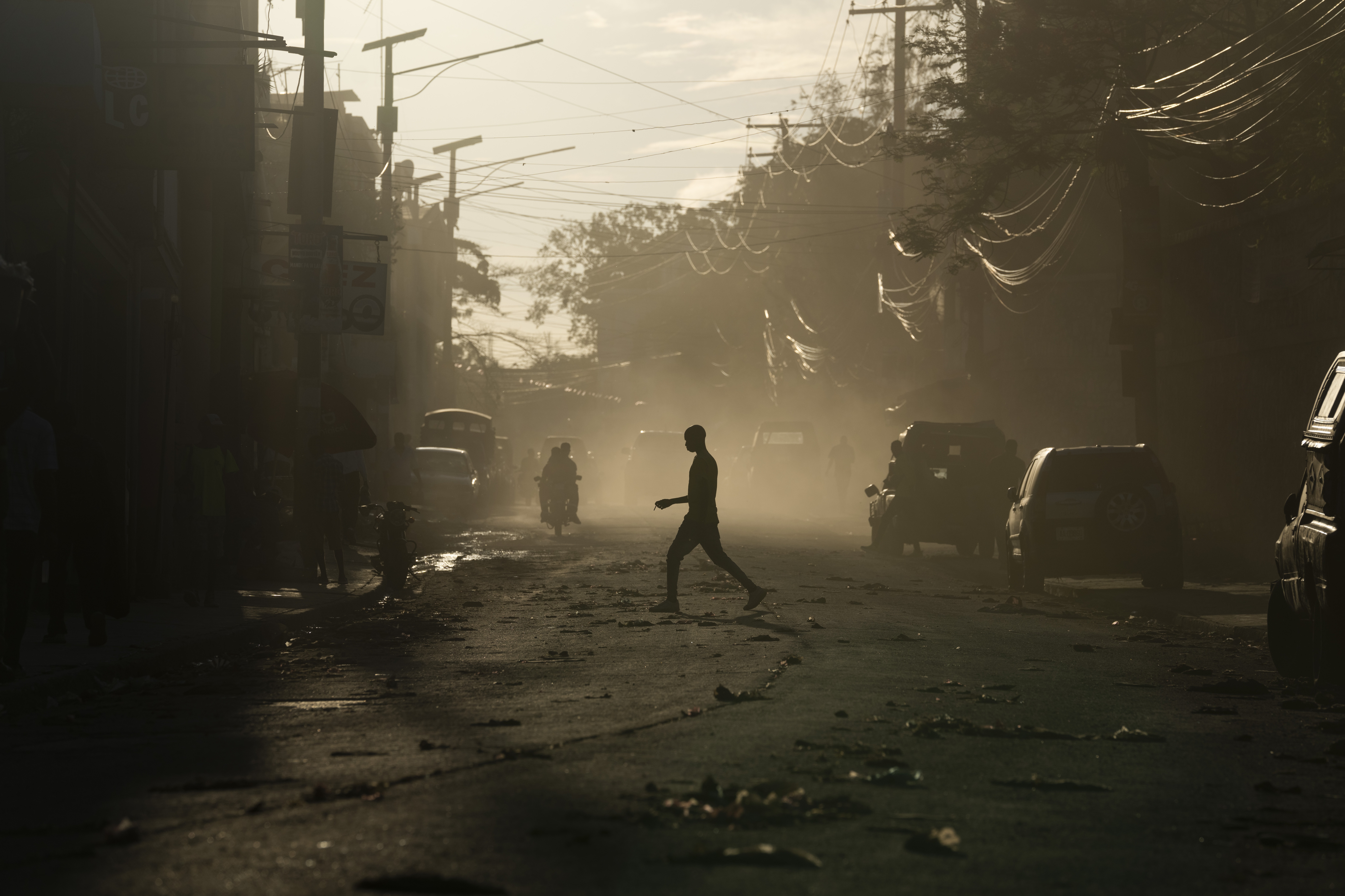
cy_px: 448
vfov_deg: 6.9
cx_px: 672
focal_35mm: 200
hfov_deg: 10.3
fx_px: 7472
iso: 200
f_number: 7.1
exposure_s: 1/2500
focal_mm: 200
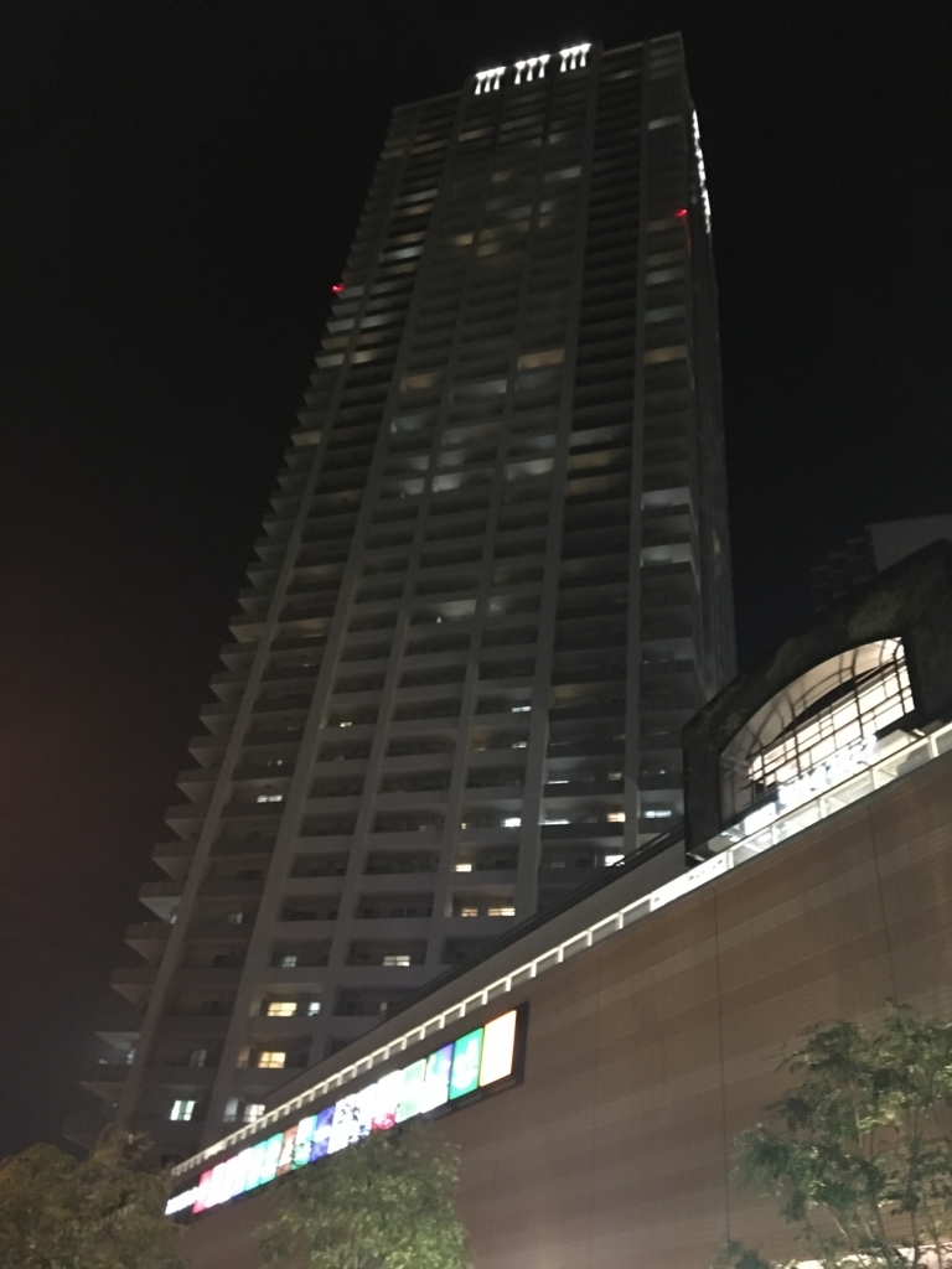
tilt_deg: +40.6
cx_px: 476
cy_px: 634
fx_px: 1063
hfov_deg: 48.2
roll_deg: -6.0
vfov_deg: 61.7
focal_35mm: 29
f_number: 2.2
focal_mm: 4.15
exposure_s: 1/15
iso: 640
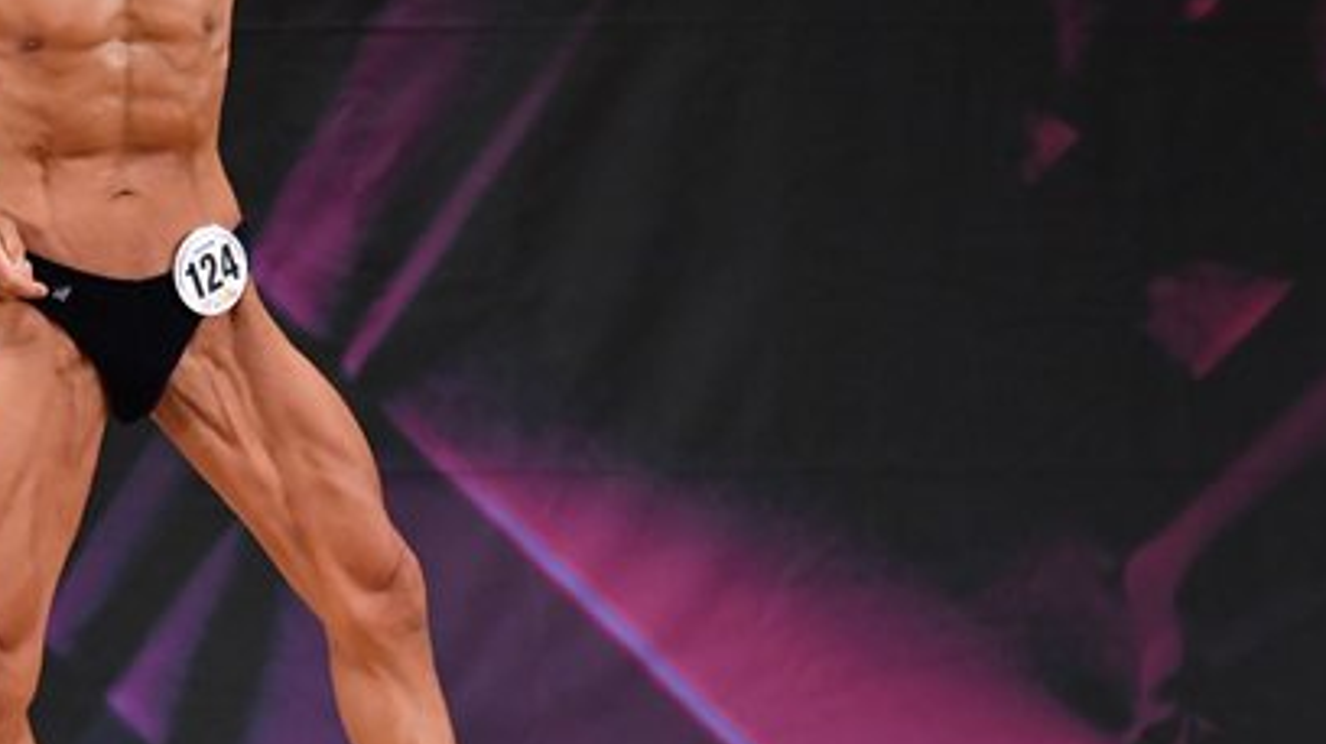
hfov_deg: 3.8
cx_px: 171
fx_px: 19925
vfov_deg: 2.1
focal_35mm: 567
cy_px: 361
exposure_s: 1/400
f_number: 5.6
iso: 3200
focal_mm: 190
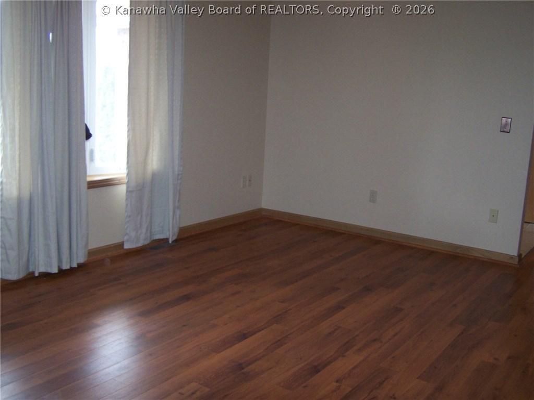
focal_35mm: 38
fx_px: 586
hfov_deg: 49.0
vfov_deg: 37.7
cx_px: 267
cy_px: 200
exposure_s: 1/60
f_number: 2.8
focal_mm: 6.3
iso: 140
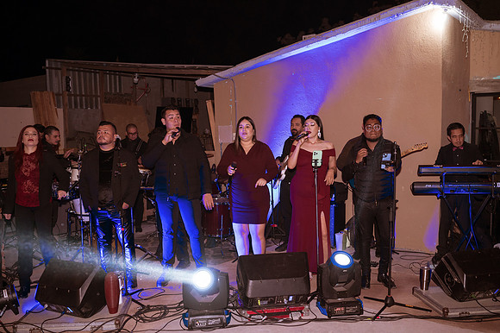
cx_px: 250
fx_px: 486
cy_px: 166
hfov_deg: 54.5
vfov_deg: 37.8
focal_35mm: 35
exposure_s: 1/200
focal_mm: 35
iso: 1600
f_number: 3.2
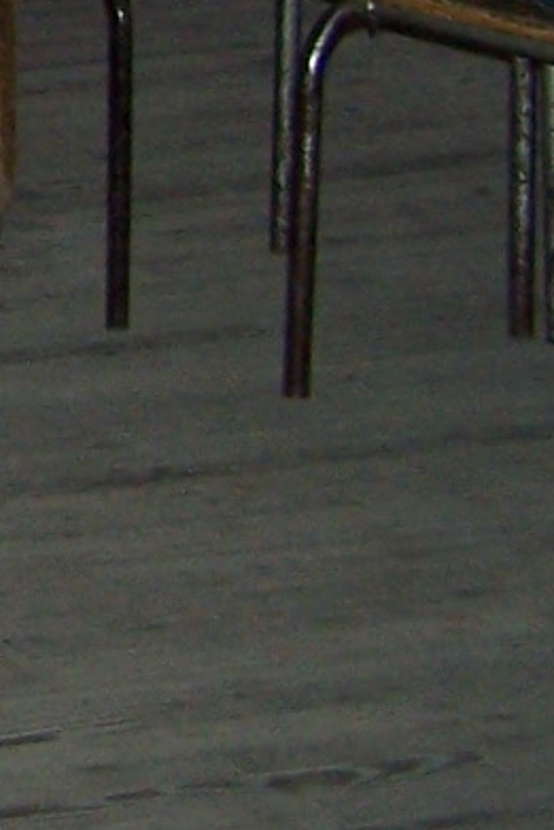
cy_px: -658
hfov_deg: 5.9
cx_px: -1390
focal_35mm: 207
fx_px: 4774
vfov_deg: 9.5
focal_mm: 6.3
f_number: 2.8
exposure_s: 1/60
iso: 140
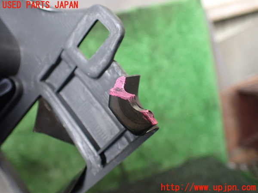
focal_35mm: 30
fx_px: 224
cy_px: 96
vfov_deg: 46.8
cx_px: 129
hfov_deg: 60.0
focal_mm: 5.4
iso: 400
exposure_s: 1/125
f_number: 2.3
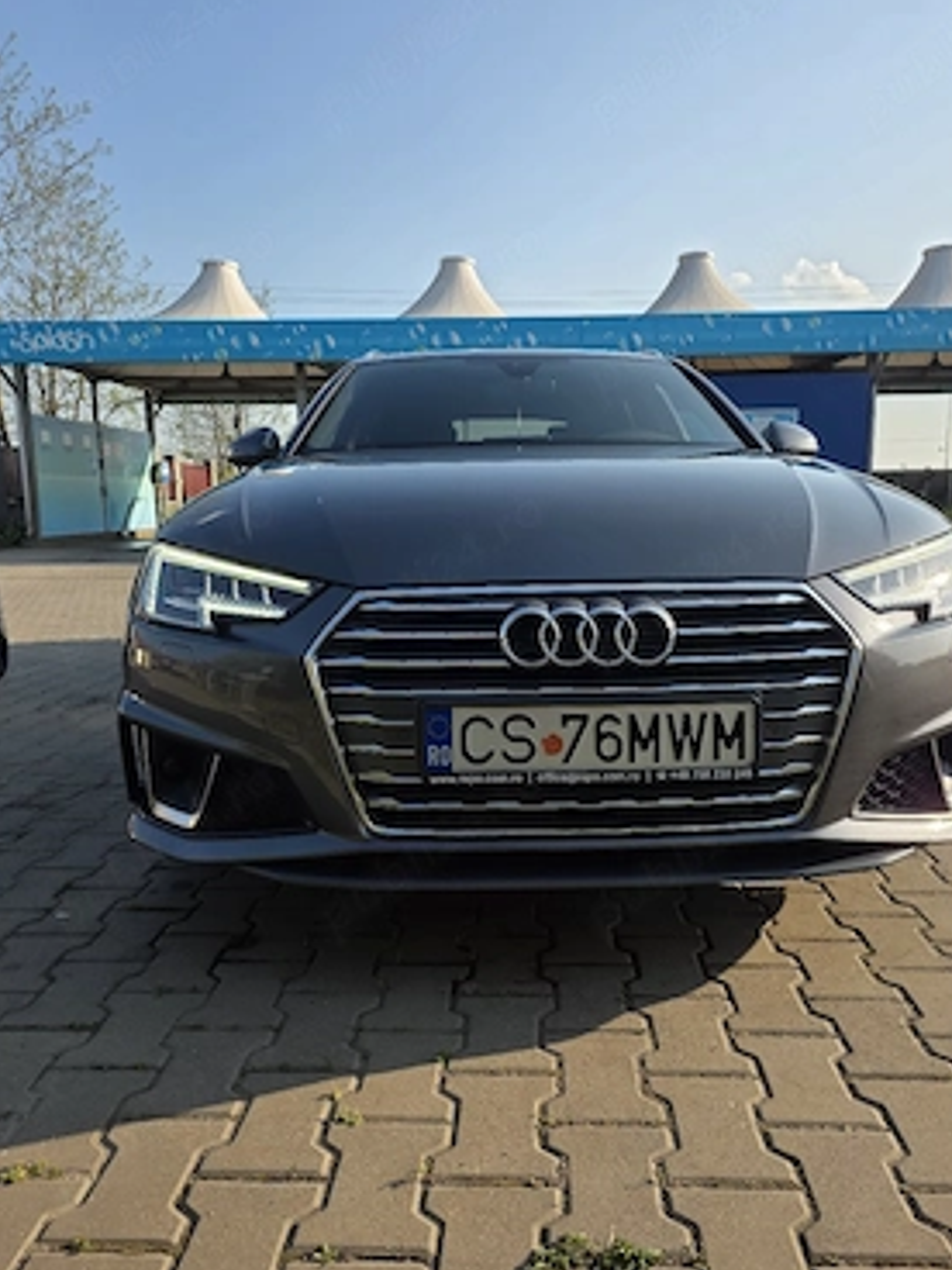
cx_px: 500
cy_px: 621
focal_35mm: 25
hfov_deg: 54.9
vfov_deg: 69.4
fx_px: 917
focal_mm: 6.3
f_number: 1.7
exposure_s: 1/5000
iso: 80
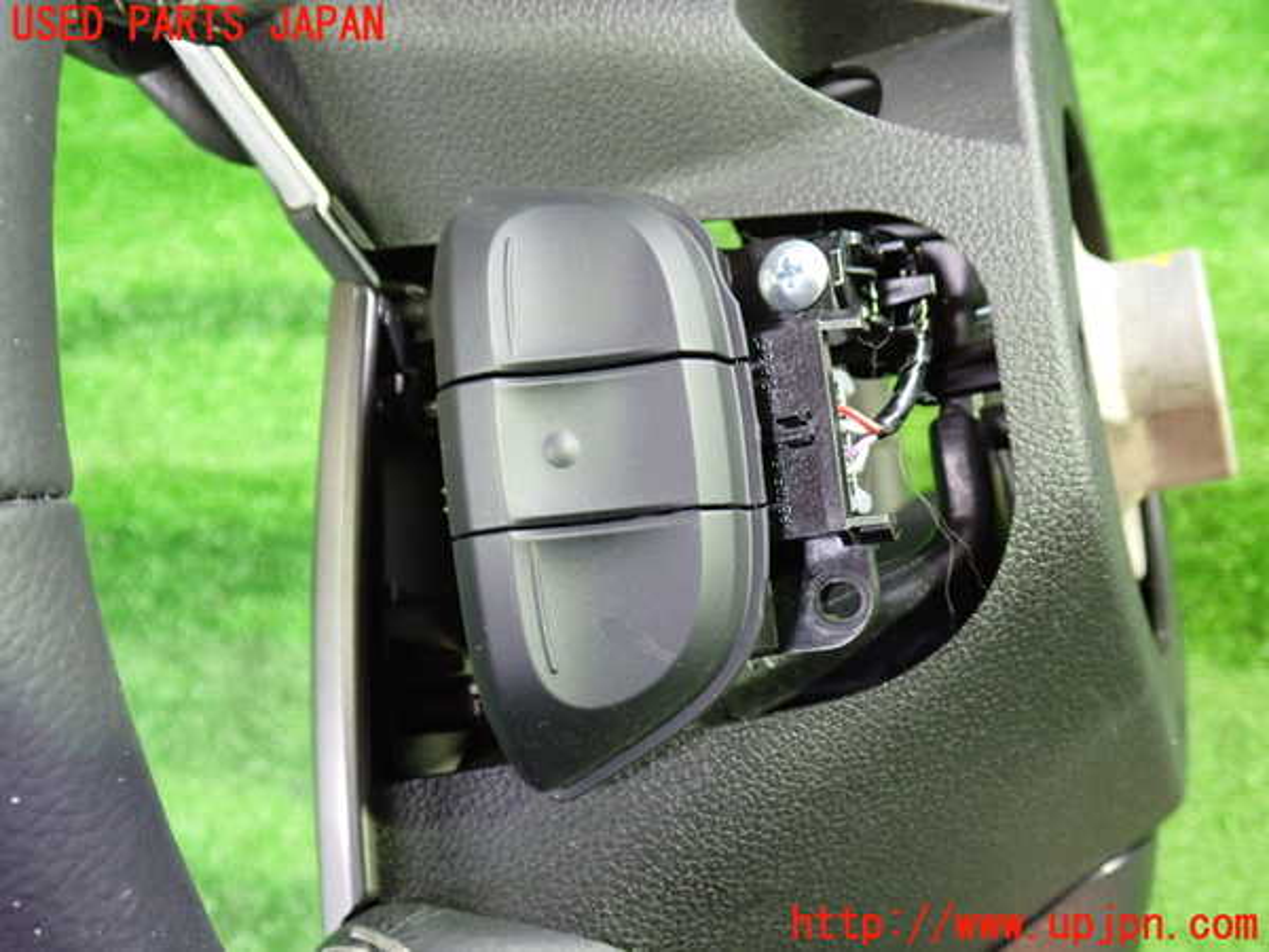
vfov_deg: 46.8
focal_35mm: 30
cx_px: 634
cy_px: 476
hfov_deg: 60.0
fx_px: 1100
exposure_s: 1/15
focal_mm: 5.4
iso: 800
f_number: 2.3
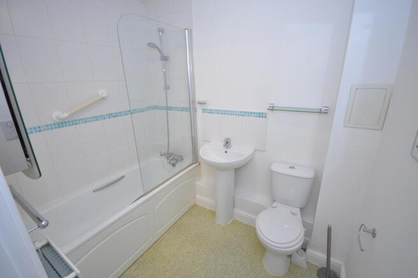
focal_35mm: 15
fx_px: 174
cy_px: 139
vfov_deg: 77.2
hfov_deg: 100.4
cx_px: 209
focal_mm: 10
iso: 720
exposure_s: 1/60
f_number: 4
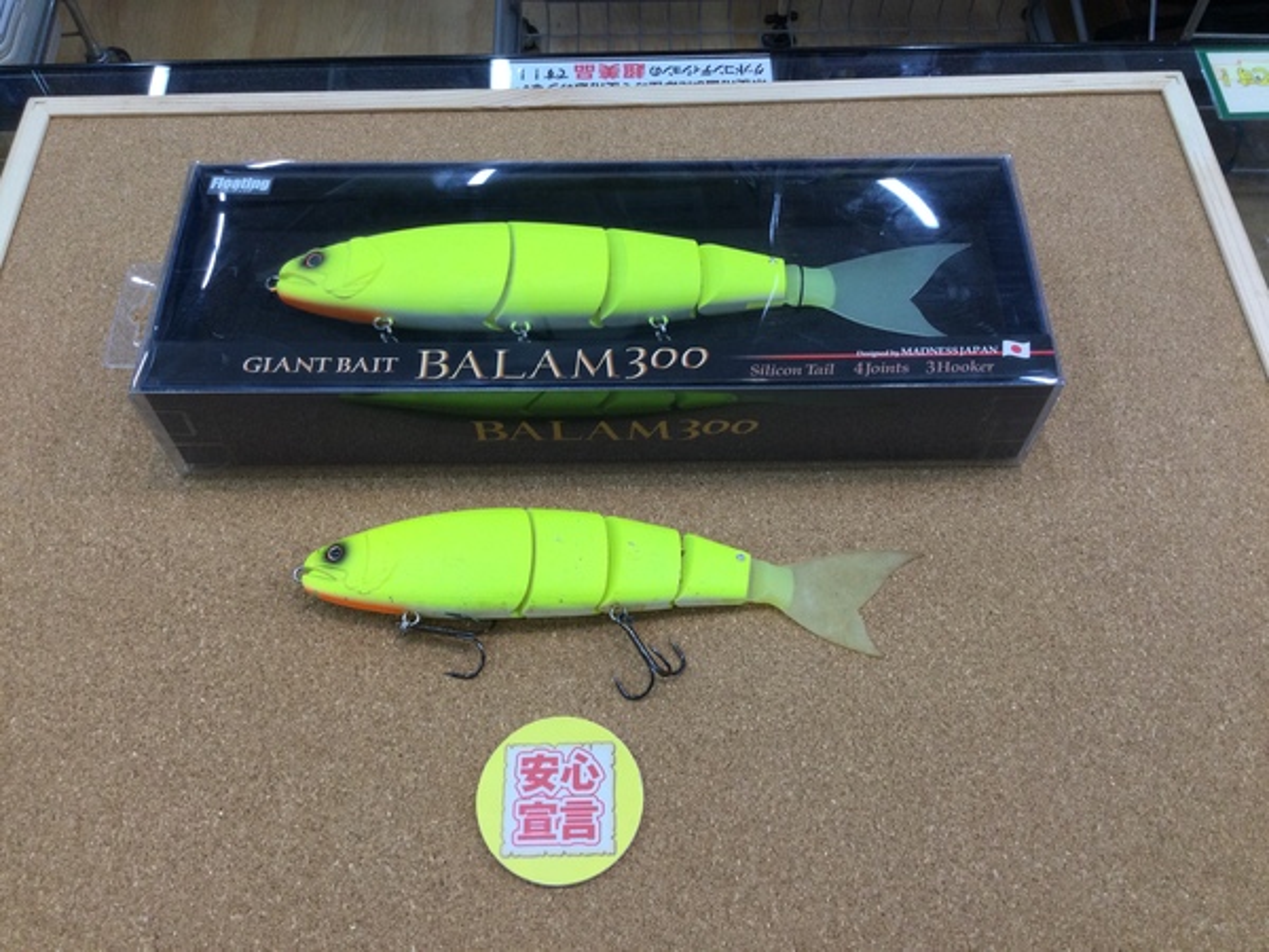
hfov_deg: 58.4
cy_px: 476
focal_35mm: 31
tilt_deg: -59.1
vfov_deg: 45.4
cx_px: 634
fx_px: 1136
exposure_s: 1/33
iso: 25
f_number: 2.4
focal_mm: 3.3
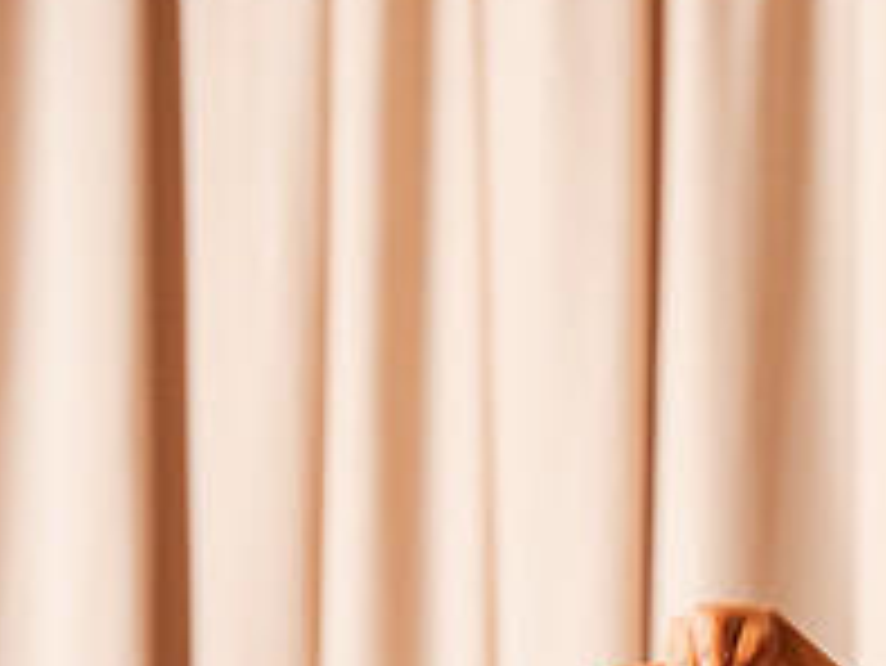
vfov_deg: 4.3
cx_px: 1268
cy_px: 515
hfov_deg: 5.7
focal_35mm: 346
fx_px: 8861
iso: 2500
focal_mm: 122
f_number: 3.2
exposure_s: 1/200
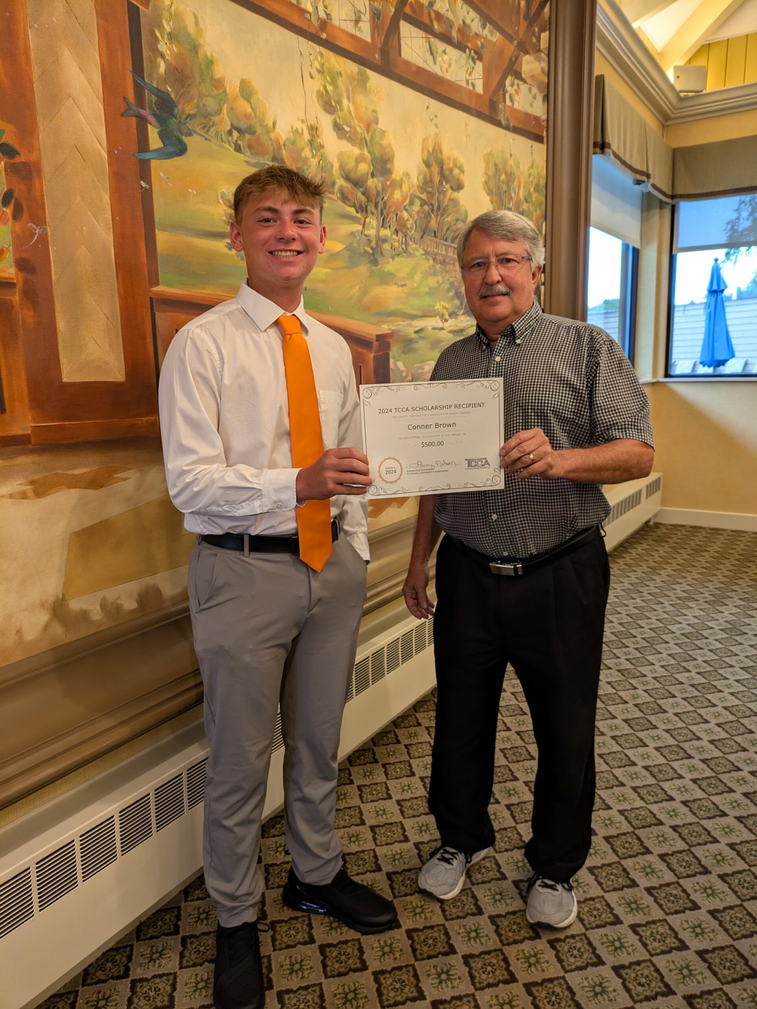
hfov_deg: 54.9
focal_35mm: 25
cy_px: 504
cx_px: 378
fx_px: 728
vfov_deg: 69.4
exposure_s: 1/120
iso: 166
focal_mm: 5.43
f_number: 1.89
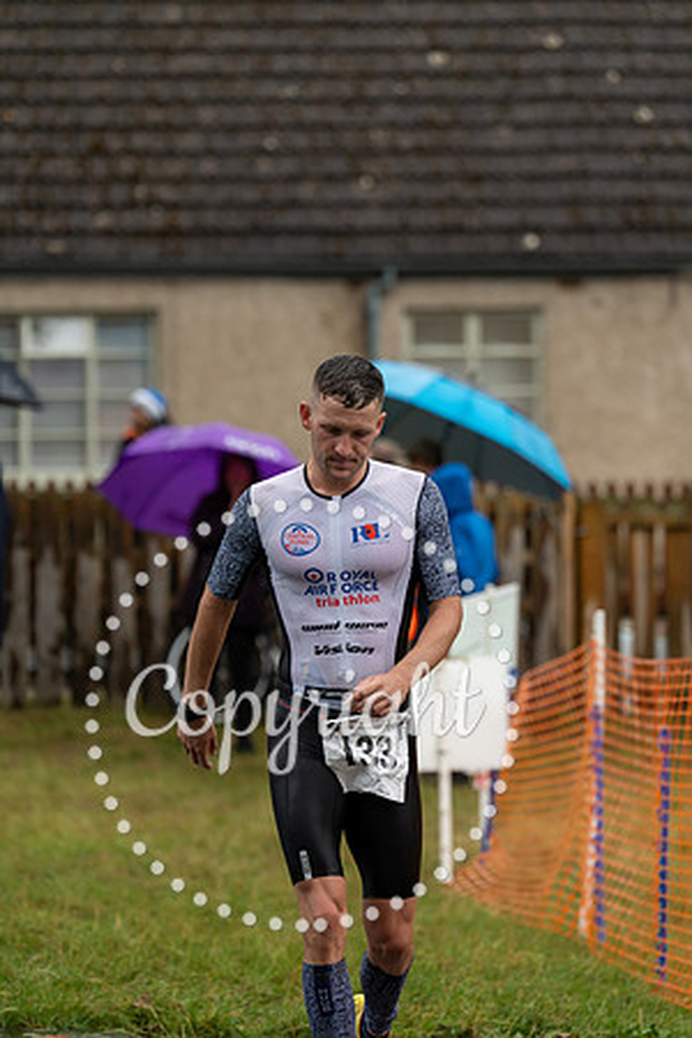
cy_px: 519
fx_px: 5190
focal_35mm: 180
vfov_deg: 11.4
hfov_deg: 7.6
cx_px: 346
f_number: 3.5
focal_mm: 180
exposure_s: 1/1000
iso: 1000
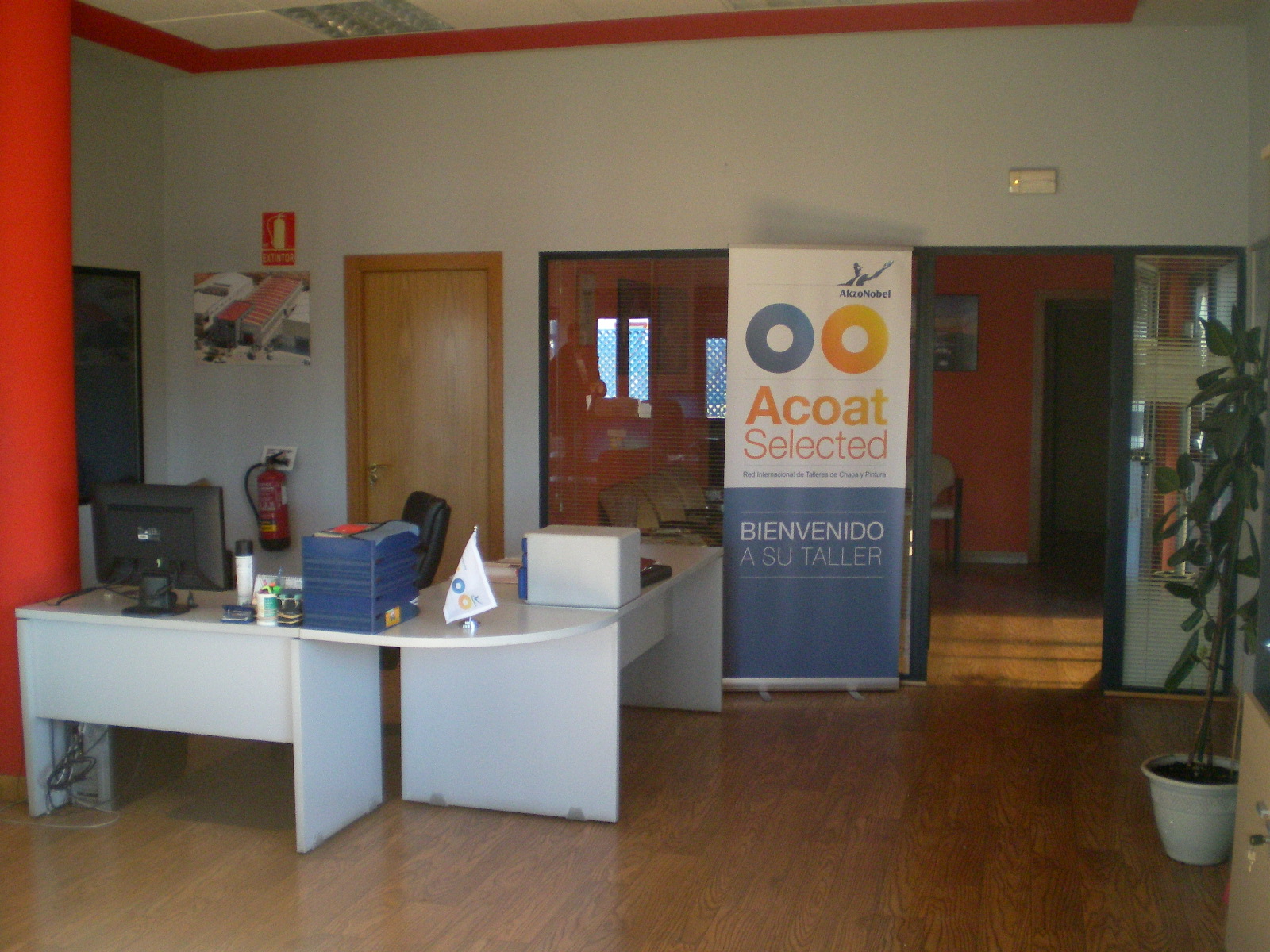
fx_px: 1394
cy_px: 476
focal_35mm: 38
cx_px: 635
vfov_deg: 37.7
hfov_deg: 49.0
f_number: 3.1
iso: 200
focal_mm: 6.3
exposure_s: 1/46.1
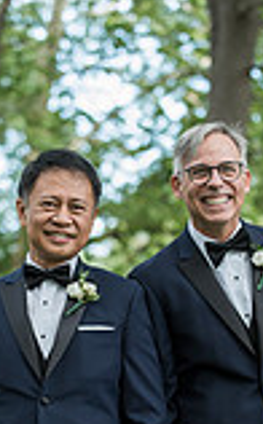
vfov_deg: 8.0
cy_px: 271
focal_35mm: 262
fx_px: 3021
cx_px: 123
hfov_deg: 5.0
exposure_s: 1/400
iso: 400
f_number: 3.5
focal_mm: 90
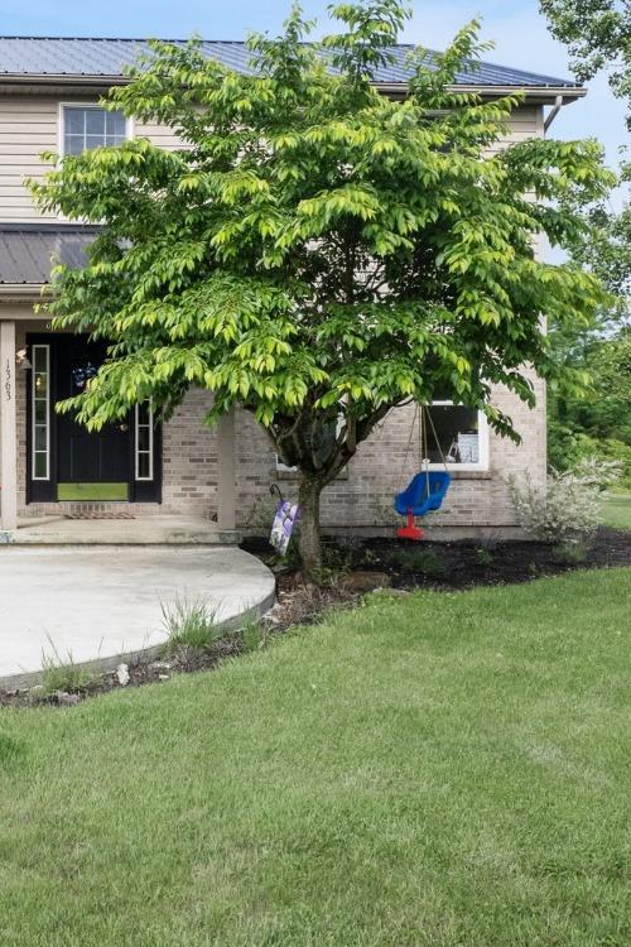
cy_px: 408
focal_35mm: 44
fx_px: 1157
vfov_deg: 44.4
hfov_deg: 27.7
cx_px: -73
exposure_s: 1/1600
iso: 110
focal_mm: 8.38
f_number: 2.8
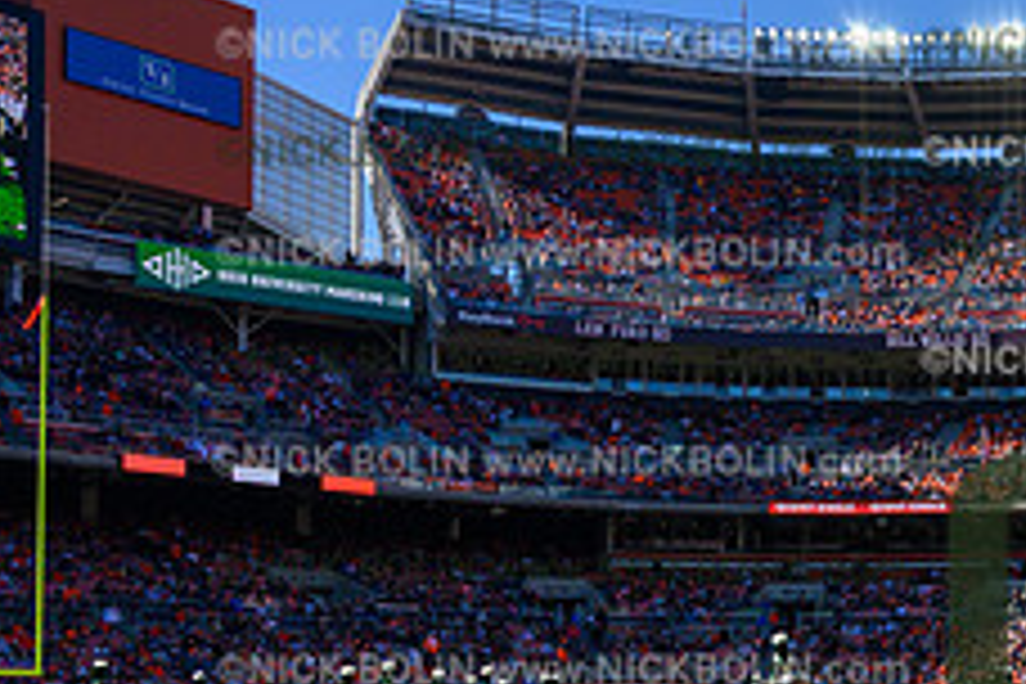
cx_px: 1264
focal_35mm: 61
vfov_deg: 21.5
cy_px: 673
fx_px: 1738
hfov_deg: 28.2
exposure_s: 1/4000
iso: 1000
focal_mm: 24
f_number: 8
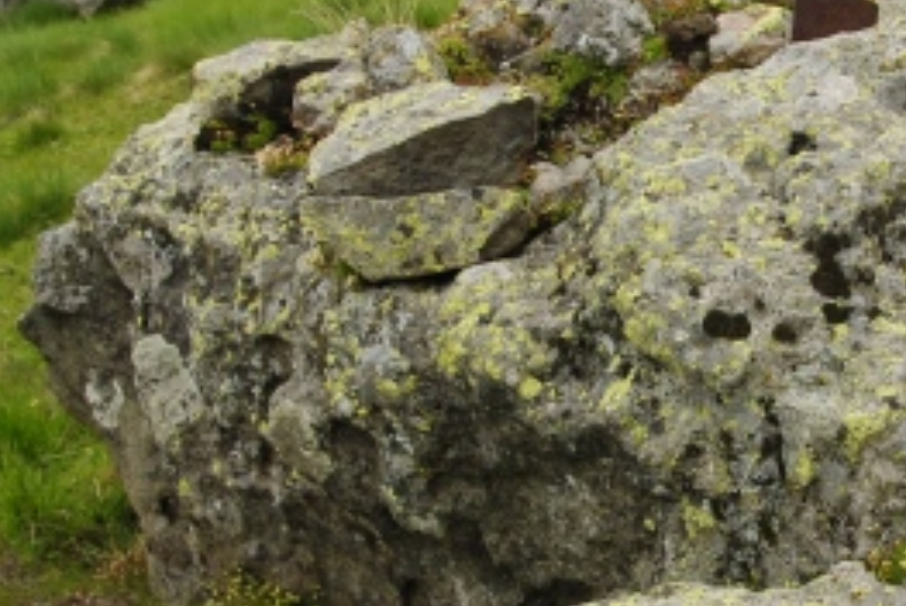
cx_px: 765
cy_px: 327
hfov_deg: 24.2
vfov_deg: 16.7
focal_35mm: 82
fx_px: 2066
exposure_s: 1/100
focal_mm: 18
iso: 100
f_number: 5.6
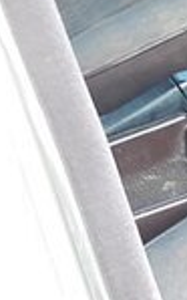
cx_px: 605
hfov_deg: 8.3
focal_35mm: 127
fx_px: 1037
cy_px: -17
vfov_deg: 16.0
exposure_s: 1/50
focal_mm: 3.71
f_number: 1.7
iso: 50
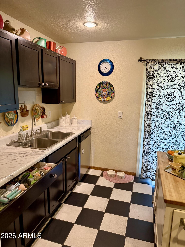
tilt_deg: -8.2
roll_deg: -0.7
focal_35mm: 24
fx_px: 171
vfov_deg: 71.6
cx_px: 92
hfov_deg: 56.8
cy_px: 124
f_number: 1.78
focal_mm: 6.76
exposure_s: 1/60
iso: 250
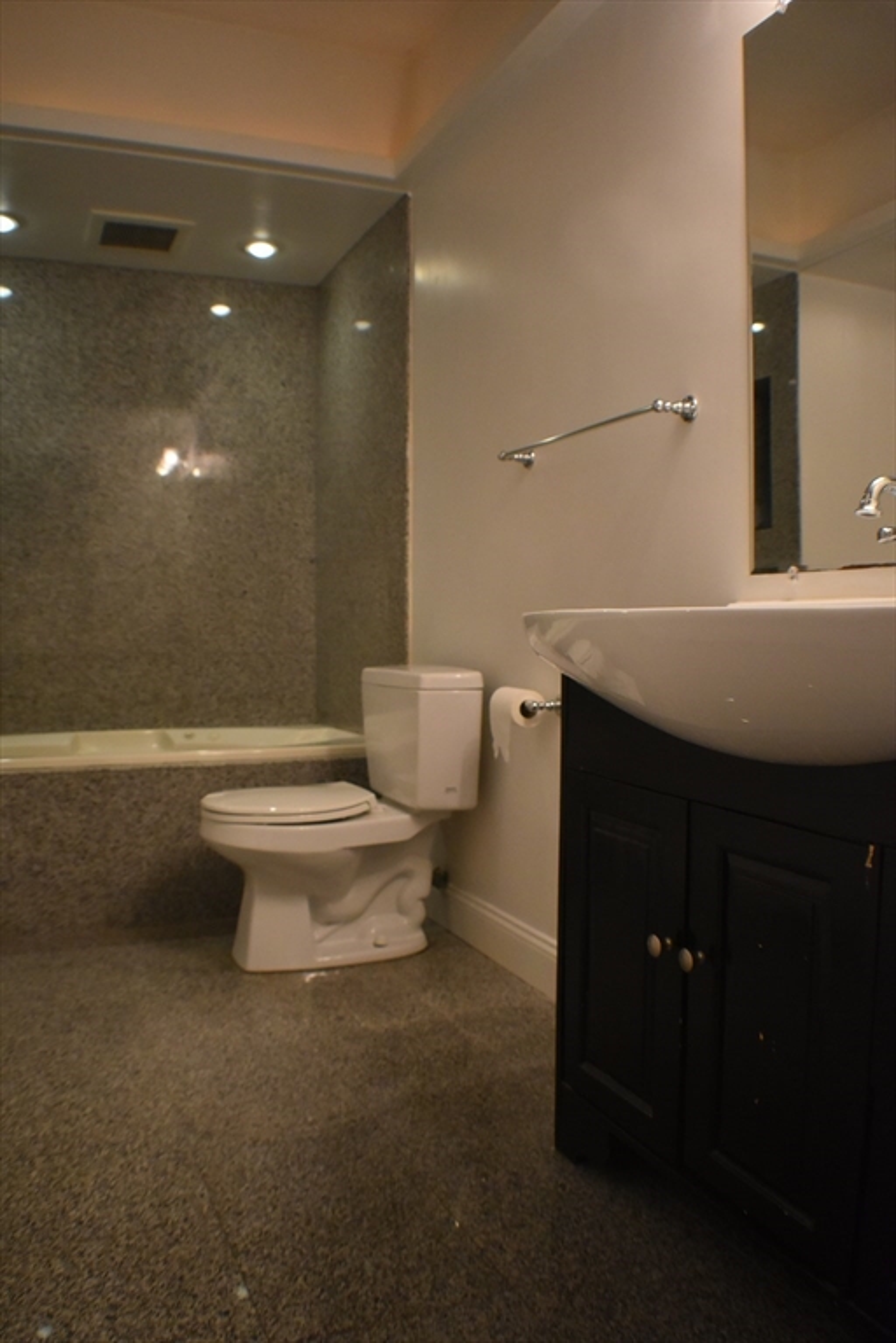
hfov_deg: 36.9
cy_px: 672
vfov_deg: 53.1
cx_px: 448
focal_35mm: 36
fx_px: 1344
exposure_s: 1/125
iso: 1800
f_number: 3.8
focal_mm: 24
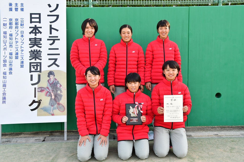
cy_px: 81
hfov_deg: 49.6
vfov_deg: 34.2
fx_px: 264
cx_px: 122
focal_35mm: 39
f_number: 9
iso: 1000
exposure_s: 1/320
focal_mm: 26
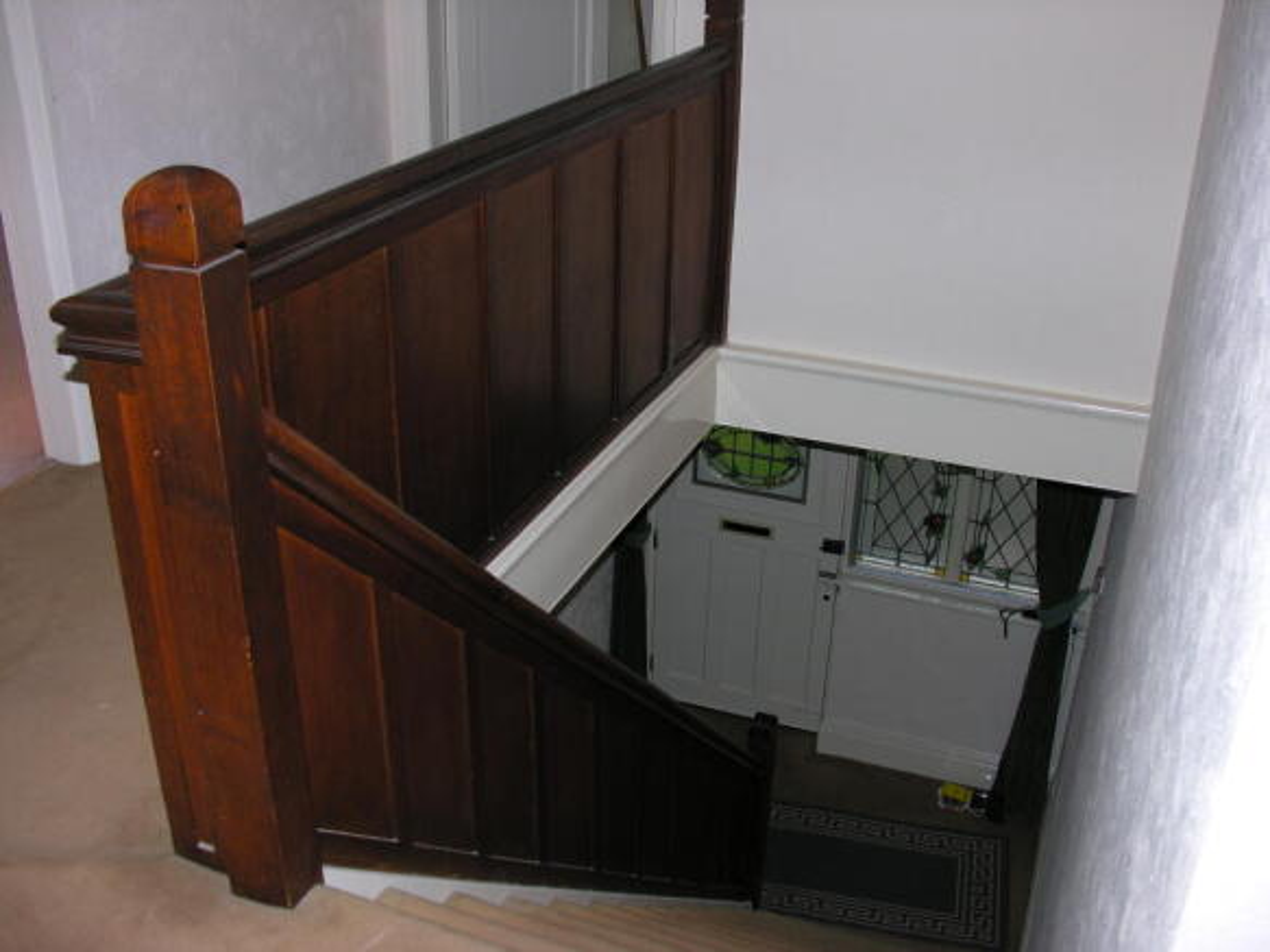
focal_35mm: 35
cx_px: 635
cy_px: 476
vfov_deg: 40.7
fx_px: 1284
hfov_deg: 52.6
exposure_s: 1/60.1
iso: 50
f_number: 2.8
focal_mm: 8.9
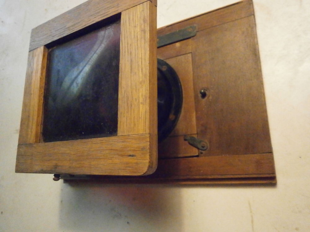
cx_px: 155
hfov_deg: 67.3
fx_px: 233
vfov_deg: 53.1
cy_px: 116
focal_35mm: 26
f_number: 2.8
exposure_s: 1/160
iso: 1600
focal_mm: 4.7
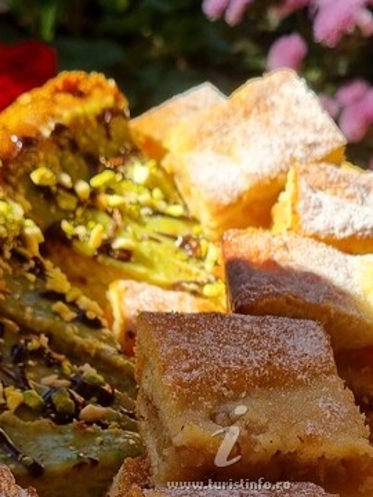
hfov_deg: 19.8
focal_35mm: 74
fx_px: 1063
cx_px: 247
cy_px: 464
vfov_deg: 25.4
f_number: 1.8
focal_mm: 5.4
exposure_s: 1/958
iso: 50
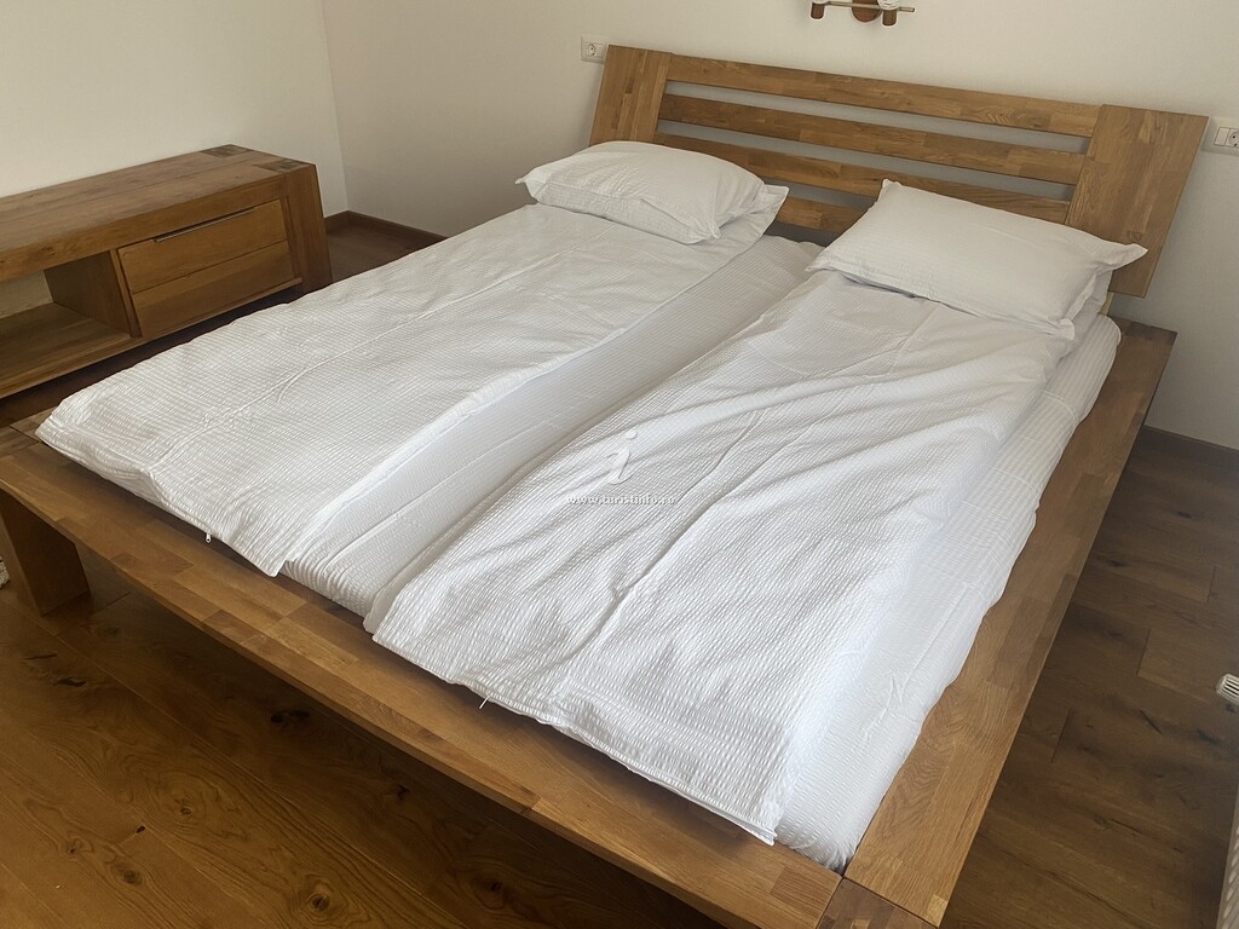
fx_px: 931
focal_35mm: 26
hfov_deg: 67.3
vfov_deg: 53.1
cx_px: 620
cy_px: 464
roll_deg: -1.3
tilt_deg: -32.4
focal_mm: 4.25
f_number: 1.8
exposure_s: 1/50
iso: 64
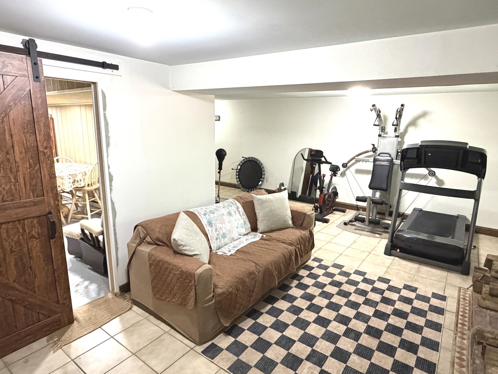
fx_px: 302
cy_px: 190
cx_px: 256
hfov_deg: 79.0
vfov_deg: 63.4
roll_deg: -0.8
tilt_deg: -12.1
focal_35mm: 21
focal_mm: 2.22
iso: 640
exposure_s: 1/60
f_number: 2.2
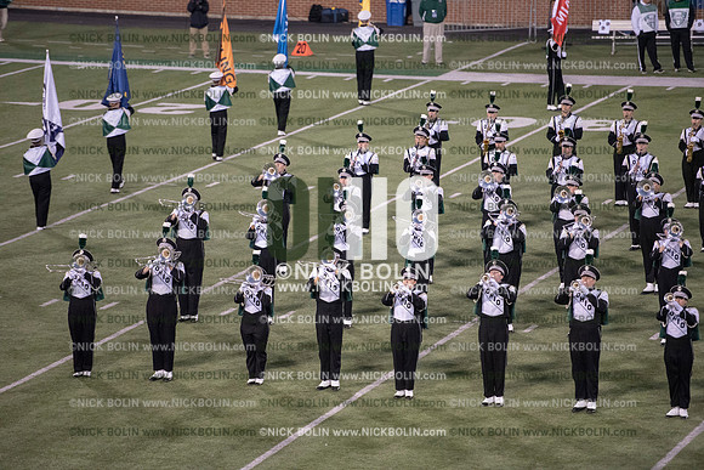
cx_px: 352
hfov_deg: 10.3
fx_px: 3912
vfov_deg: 6.9
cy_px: 235
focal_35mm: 200
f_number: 3.2
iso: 5000
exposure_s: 1/1250
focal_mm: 200
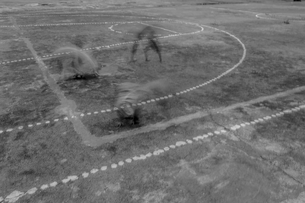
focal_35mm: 33
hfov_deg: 57.2
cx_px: 152
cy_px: 102
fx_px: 280
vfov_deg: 40.0
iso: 50
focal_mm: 33
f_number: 13
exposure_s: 1/1.67
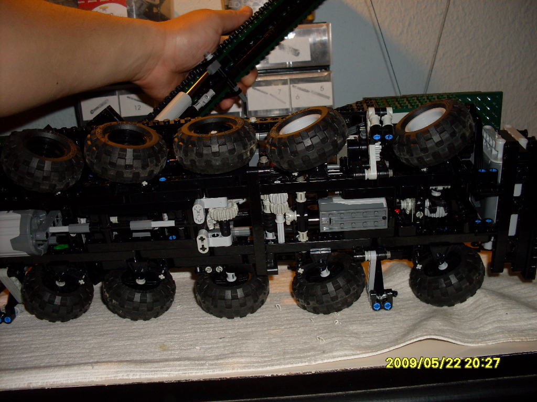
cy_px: 201
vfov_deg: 37.7
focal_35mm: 38
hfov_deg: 49.0
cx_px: 268
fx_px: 589
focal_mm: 6.3
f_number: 2.8
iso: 100
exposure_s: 1/45
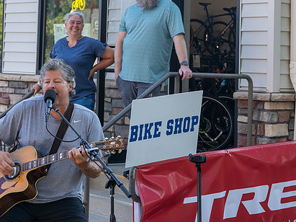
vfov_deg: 14.0
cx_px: 126
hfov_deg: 18.9
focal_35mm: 104
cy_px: -9
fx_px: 889
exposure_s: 1/200
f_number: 4
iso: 200
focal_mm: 42
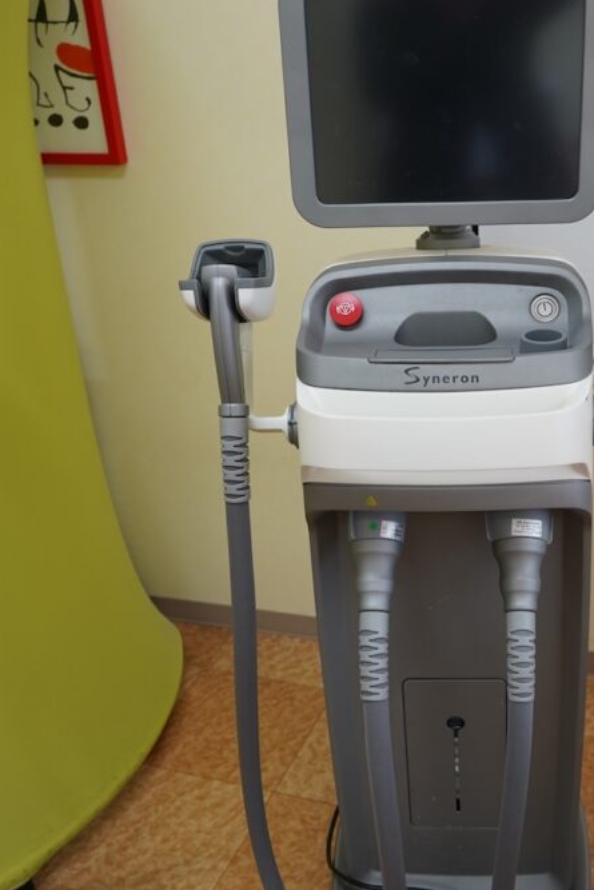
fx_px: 1064
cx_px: 417
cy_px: 483
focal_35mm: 43
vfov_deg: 45.4
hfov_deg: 30.9
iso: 500
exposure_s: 1/160
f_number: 4
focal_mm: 28
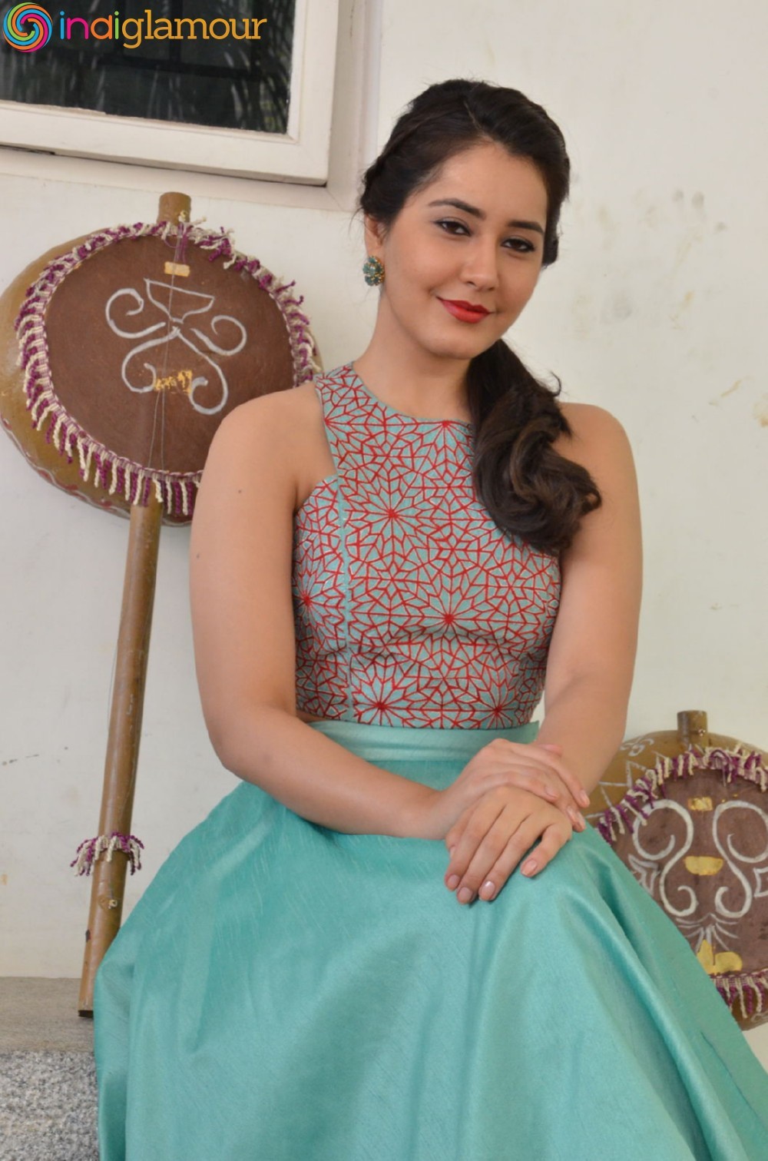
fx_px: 2798
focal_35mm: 87
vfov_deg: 23.4
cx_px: 384
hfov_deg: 15.6
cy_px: 580
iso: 2000
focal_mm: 58
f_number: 8
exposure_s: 1/125
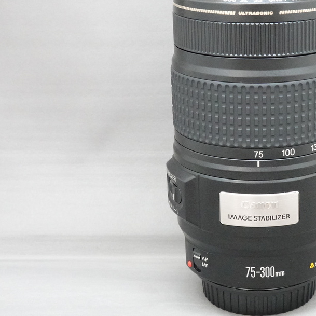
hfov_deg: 22.1
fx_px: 795
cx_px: 269
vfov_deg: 22.5
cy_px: 133
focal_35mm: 77
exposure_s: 1/50
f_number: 5.6
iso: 4000
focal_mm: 17.19
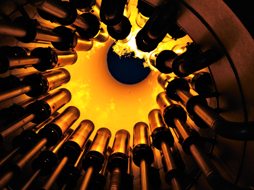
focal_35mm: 26
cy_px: 95
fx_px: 191
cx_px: 127
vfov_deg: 53.1
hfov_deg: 67.3
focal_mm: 3.46
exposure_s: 1/277
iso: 100
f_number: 2.2
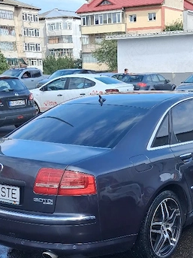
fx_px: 469
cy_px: 211
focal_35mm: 63
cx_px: 129
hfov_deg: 23.2
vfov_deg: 29.9
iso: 25
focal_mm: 4
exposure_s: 1/435
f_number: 1.8
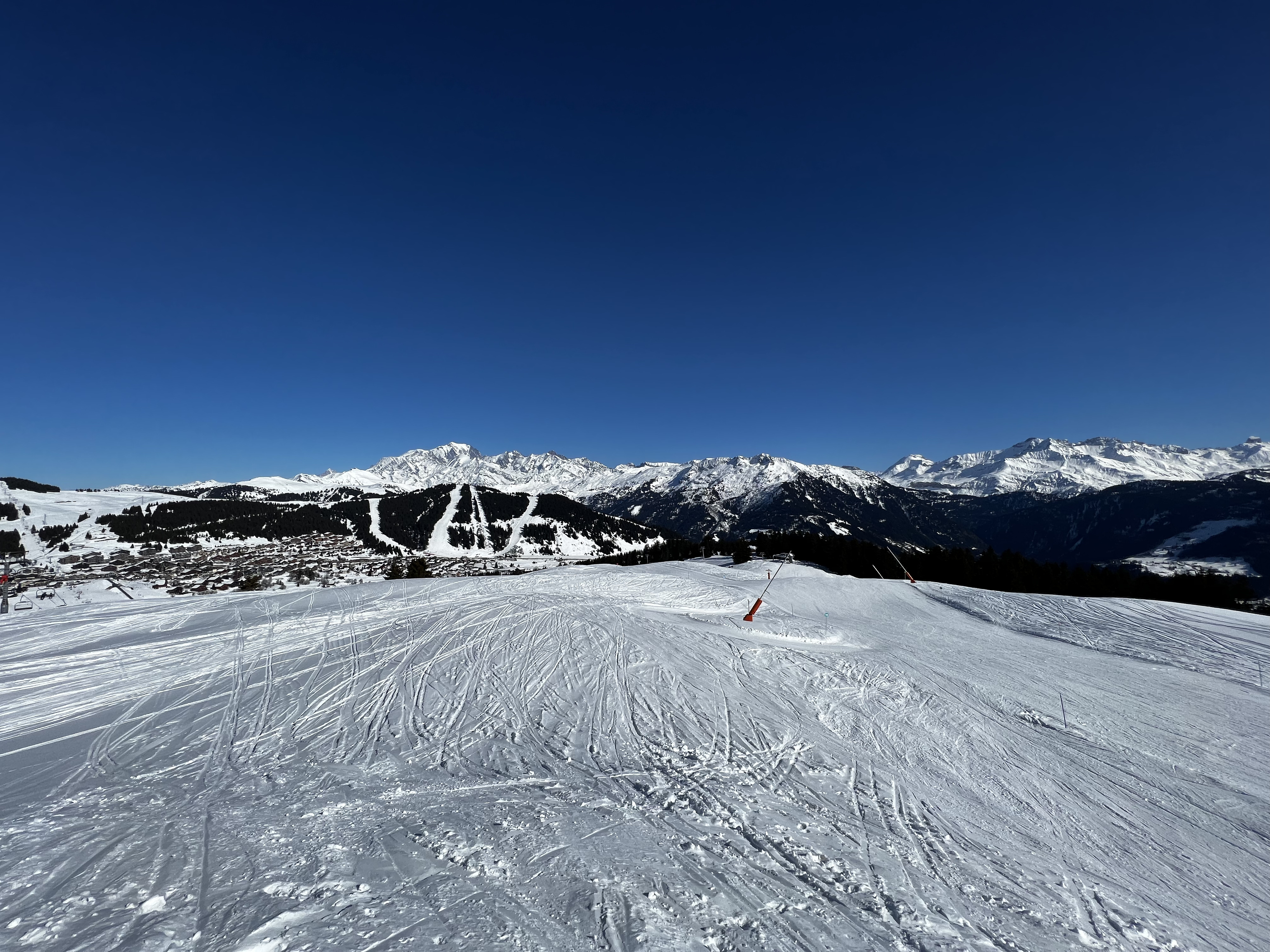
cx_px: 635
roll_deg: +1.3
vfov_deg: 89.9
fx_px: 477
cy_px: 476
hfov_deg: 106.2
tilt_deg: +2.0
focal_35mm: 13
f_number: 1.8
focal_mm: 1.57
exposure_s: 1/5000
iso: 32
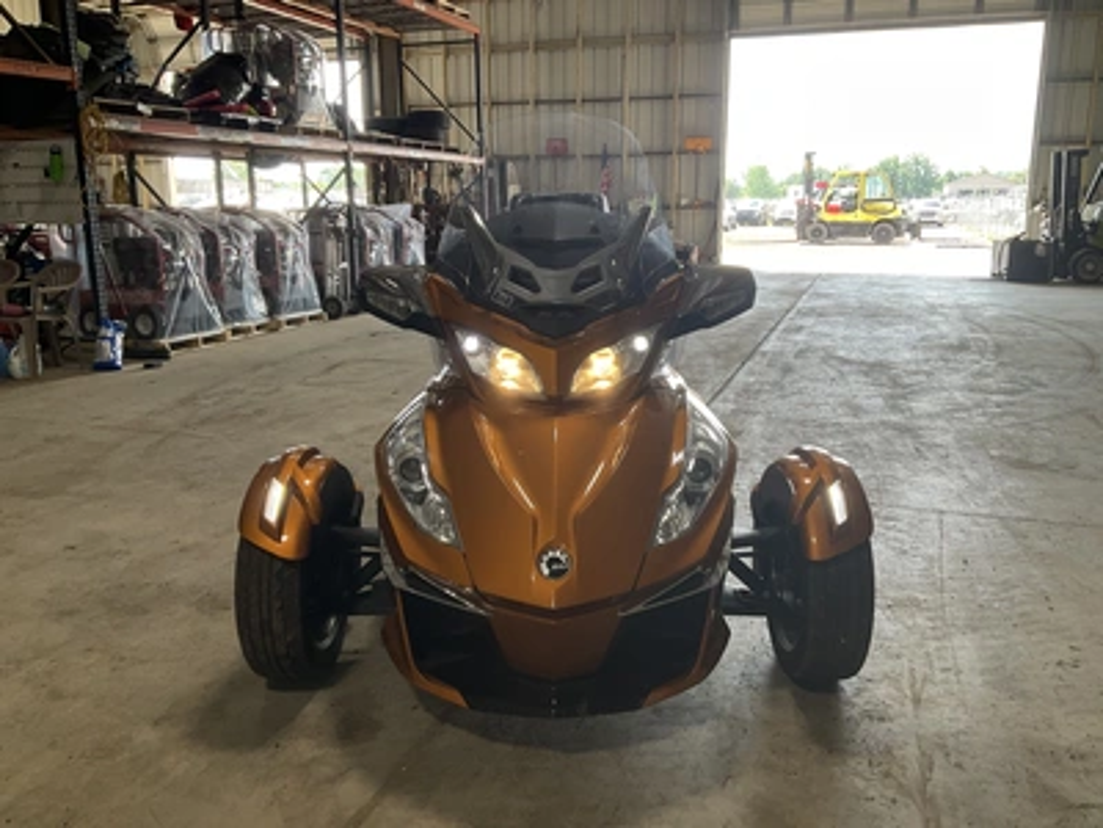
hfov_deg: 61.7
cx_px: 552
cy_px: 414
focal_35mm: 29
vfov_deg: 48.2
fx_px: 924
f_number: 1.8
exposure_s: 1/122
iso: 32
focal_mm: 3
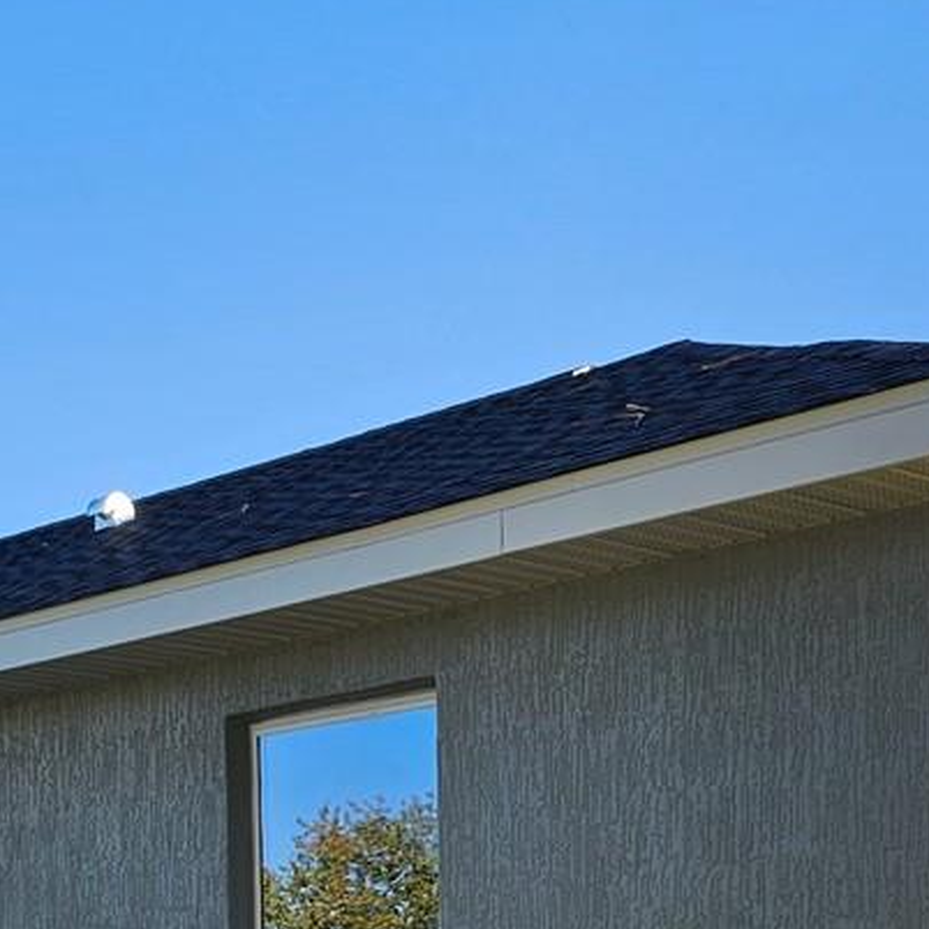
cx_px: 330
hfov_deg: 21.3
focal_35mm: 81
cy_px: 1137
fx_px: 2459
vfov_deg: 20.0
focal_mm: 6.3
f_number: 1.7
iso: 10
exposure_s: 1/368
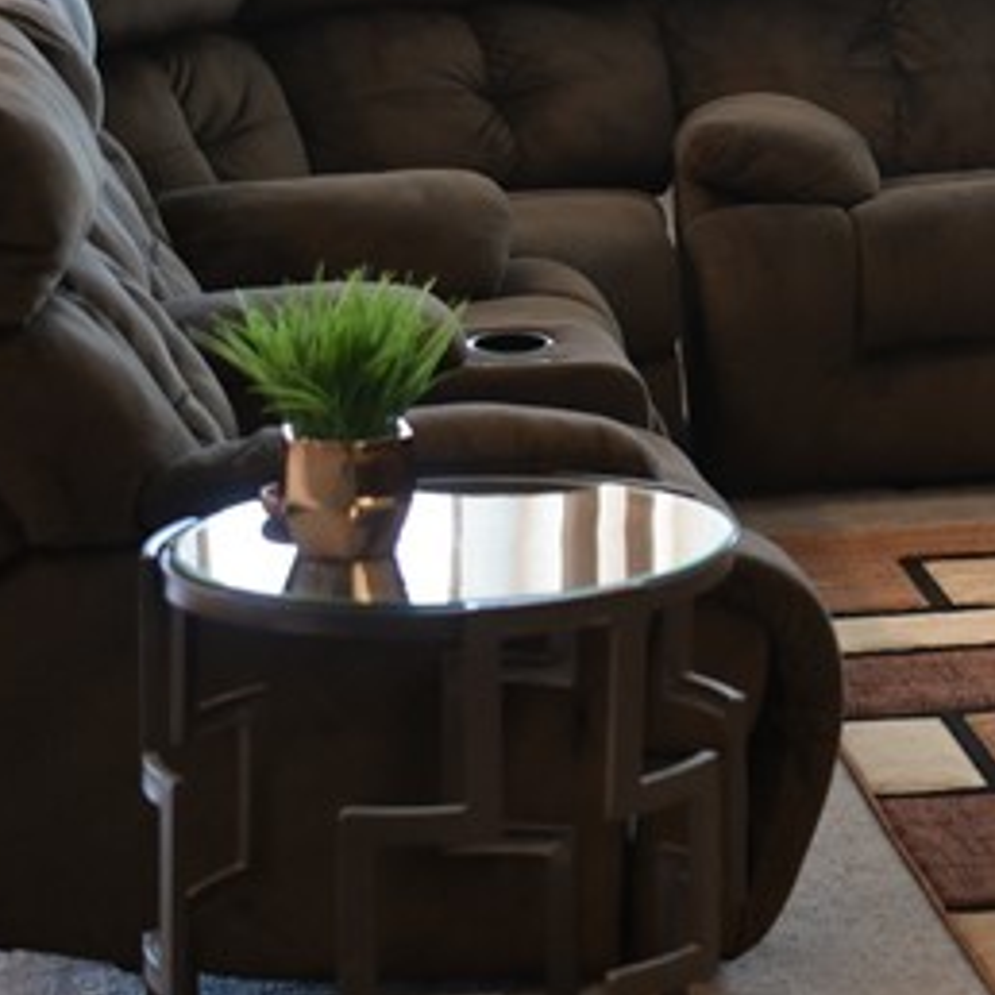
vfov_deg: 13.2
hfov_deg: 12.6
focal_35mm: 129
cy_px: -123
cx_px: 1616
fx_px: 4195
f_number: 2
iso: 1250
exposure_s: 1/160
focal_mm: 36
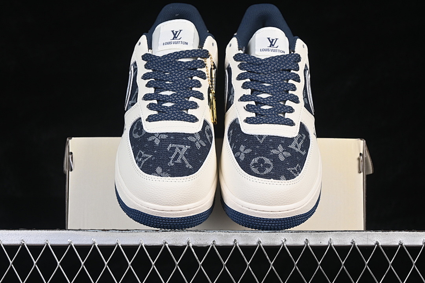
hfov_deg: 27.0
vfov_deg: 18.2
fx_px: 885
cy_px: 142
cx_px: 212
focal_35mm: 75
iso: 160
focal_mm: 50
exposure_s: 1/60
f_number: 7.1
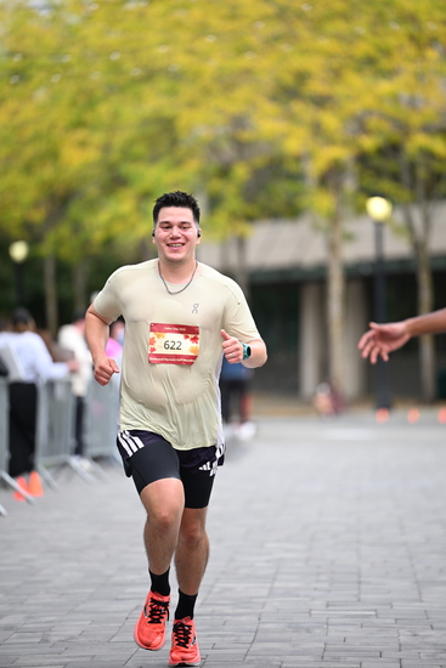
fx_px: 3714
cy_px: 334
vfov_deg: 10.3
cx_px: 223
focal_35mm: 200
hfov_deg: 6.9
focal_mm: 200
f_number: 2.8
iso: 640
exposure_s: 1/1600
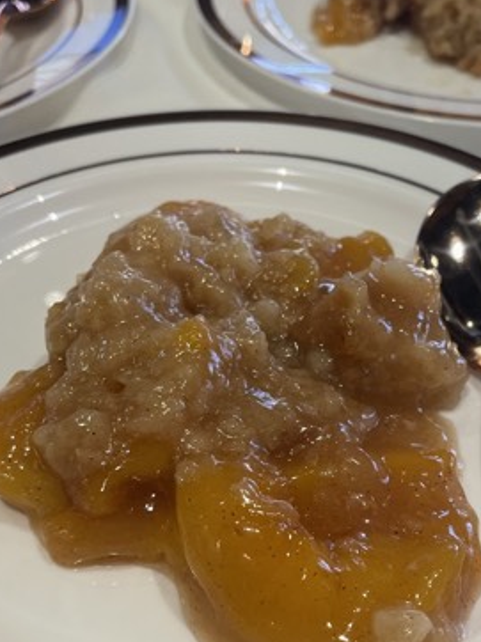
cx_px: 272
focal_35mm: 46
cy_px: 392
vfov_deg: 41.0
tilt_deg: -45.3
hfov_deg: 31.4
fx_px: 853
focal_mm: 4.2
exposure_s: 1/120
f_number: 1.6
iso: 100
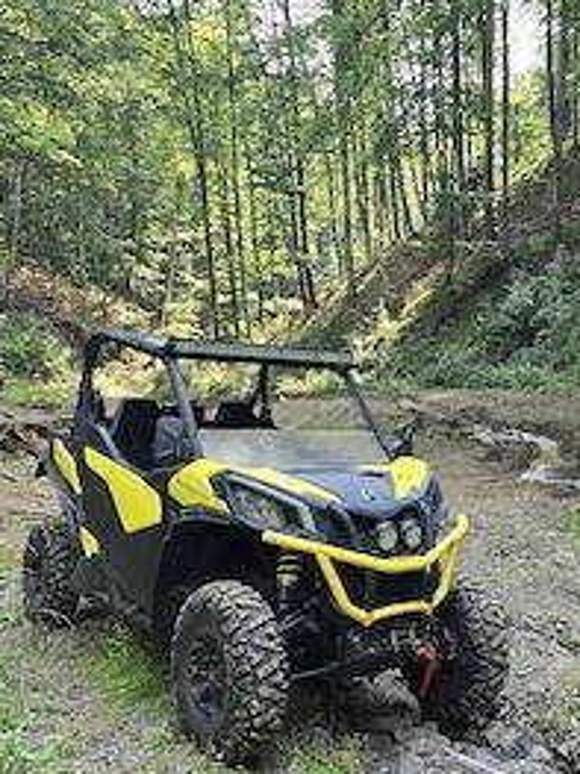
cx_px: 342
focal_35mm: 35
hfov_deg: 40.5
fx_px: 783
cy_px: 400
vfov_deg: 52.6
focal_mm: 6.3
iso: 64
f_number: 1.7
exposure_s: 1/182
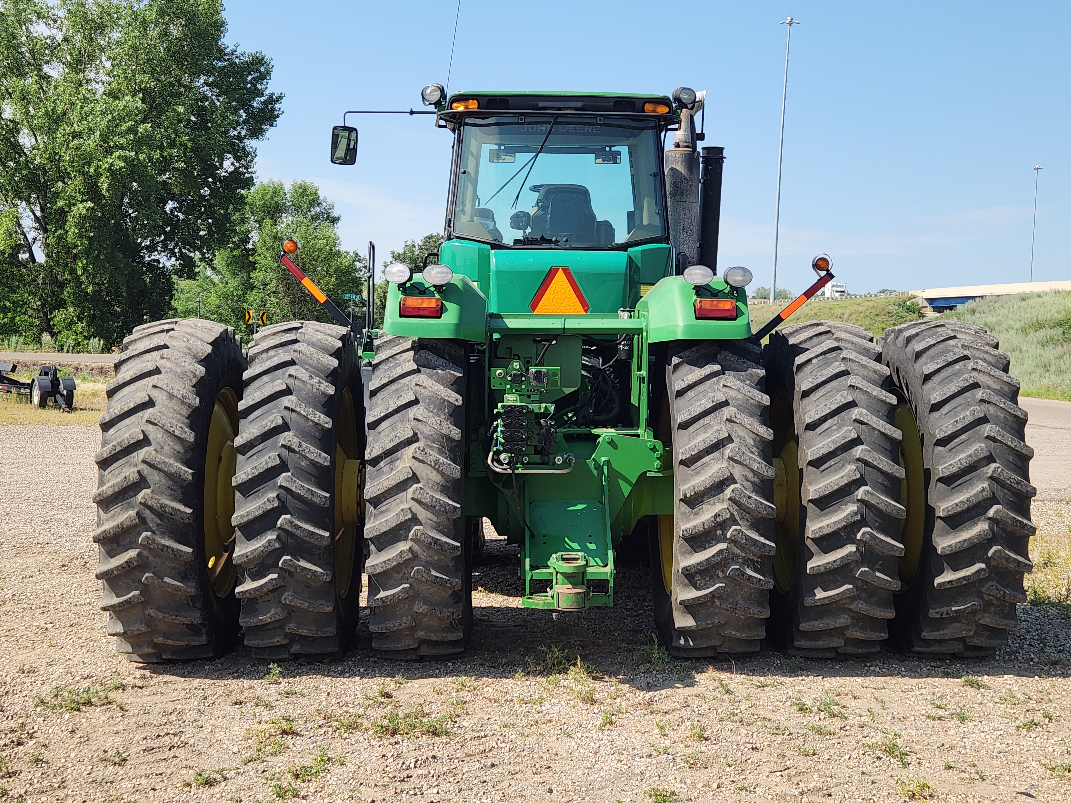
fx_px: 712
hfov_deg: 73.9
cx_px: 536
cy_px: 402
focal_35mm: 23
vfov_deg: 58.9
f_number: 1.8
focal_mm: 5.4
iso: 20
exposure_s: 1/1076
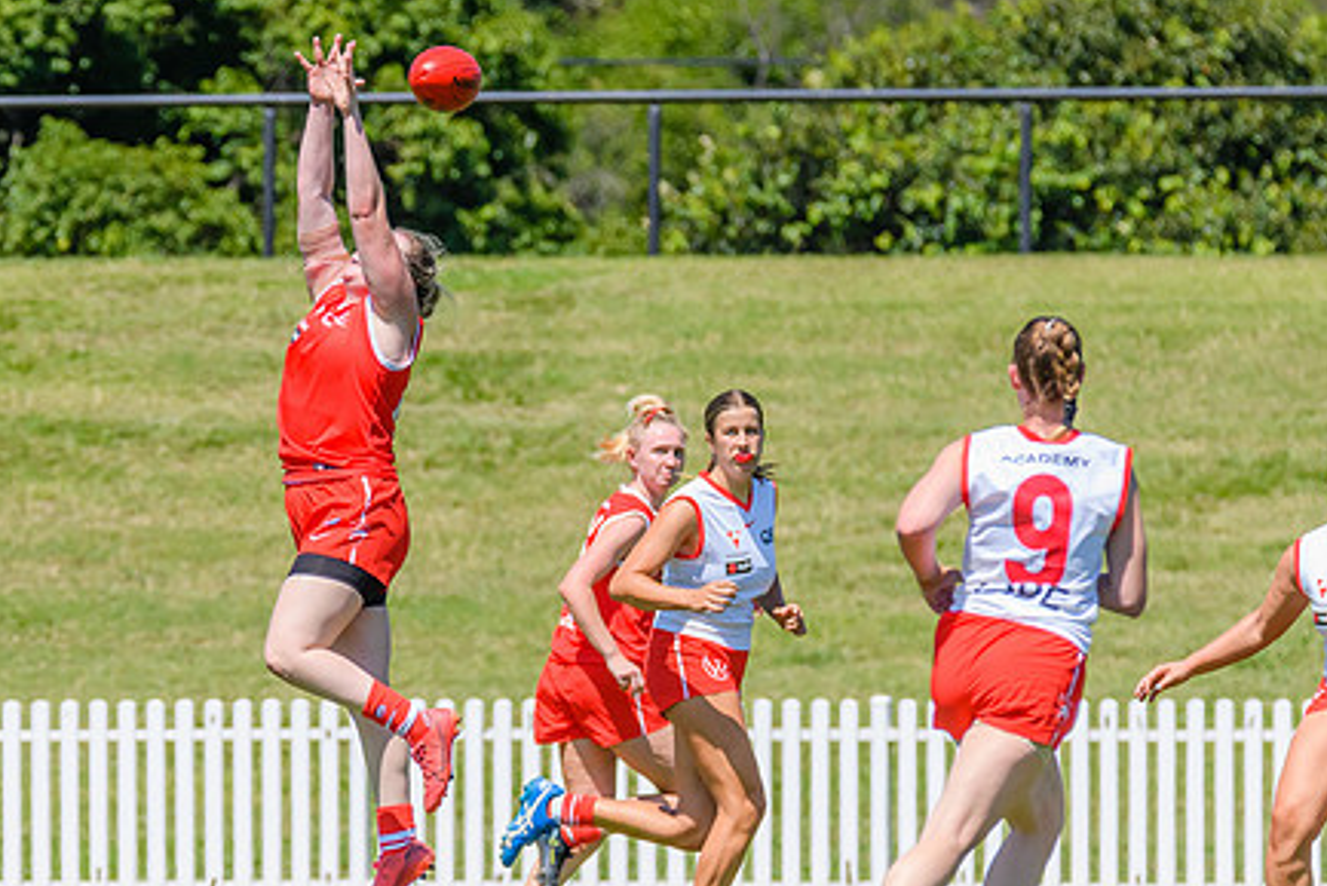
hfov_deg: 2.5
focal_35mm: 841
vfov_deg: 1.6
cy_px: 586
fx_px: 31009
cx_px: 625
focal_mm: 350
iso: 800
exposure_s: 1/2000
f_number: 9
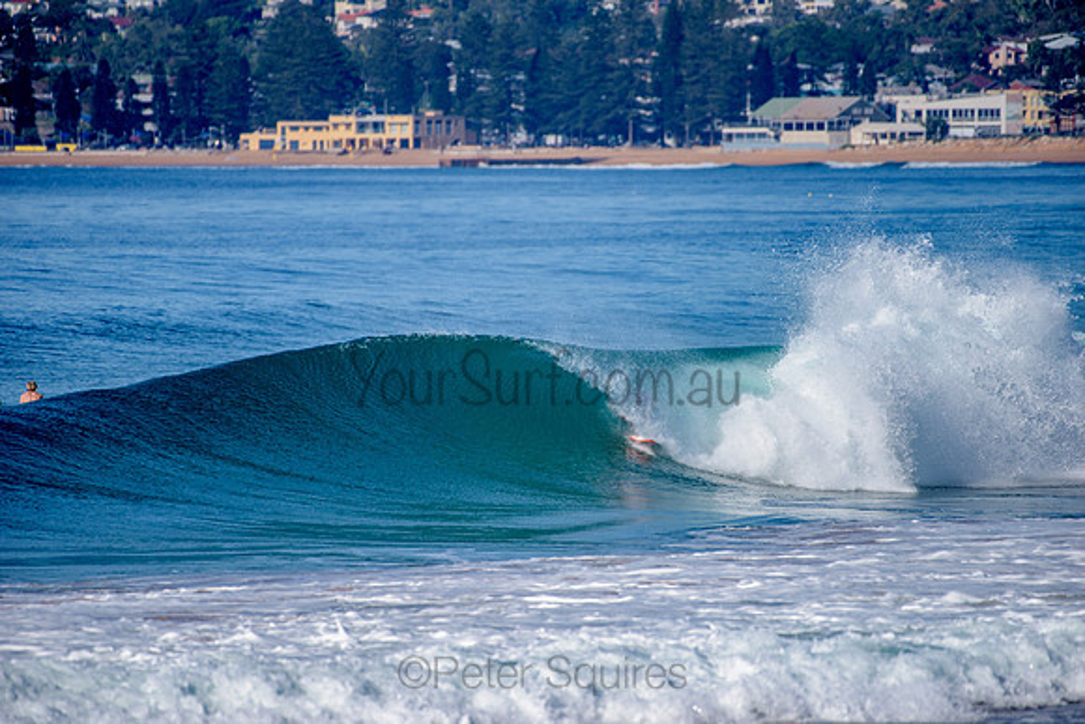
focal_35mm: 500
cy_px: 362
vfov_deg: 2.8
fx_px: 15072
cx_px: 542
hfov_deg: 4.1
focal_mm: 500
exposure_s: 1/1600
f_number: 5.6
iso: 125
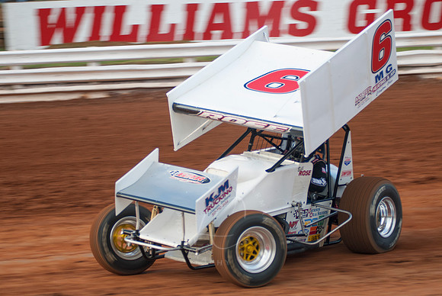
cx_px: 221
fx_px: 1475
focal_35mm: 120
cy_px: 148
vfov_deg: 11.4
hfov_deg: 17.0
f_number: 2.8
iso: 250
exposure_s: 1/500
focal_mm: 80
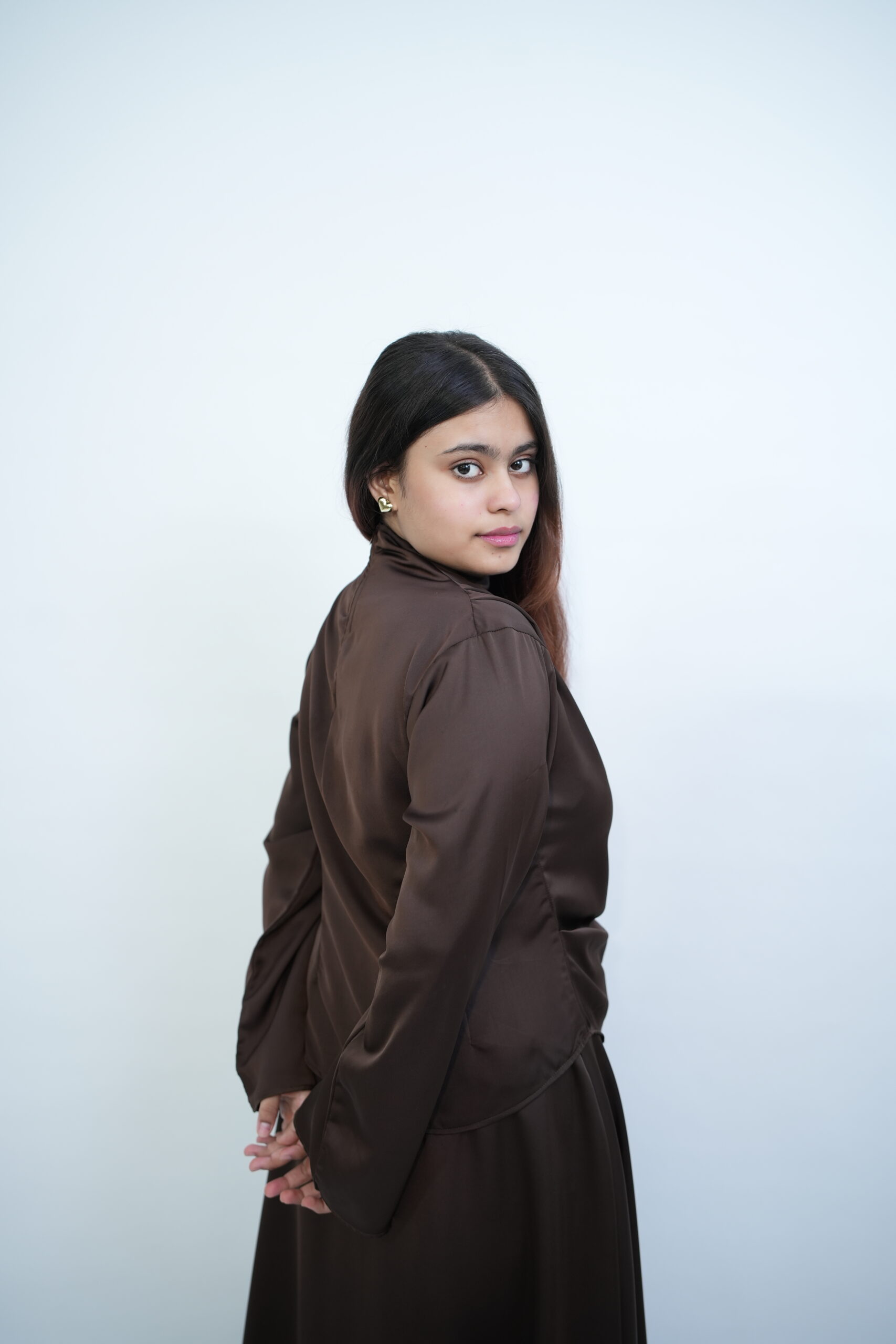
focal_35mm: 35
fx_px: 1306
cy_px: 672
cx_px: 448
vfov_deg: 54.4
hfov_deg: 37.9
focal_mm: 35
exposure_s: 1/200
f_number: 2.5
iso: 400
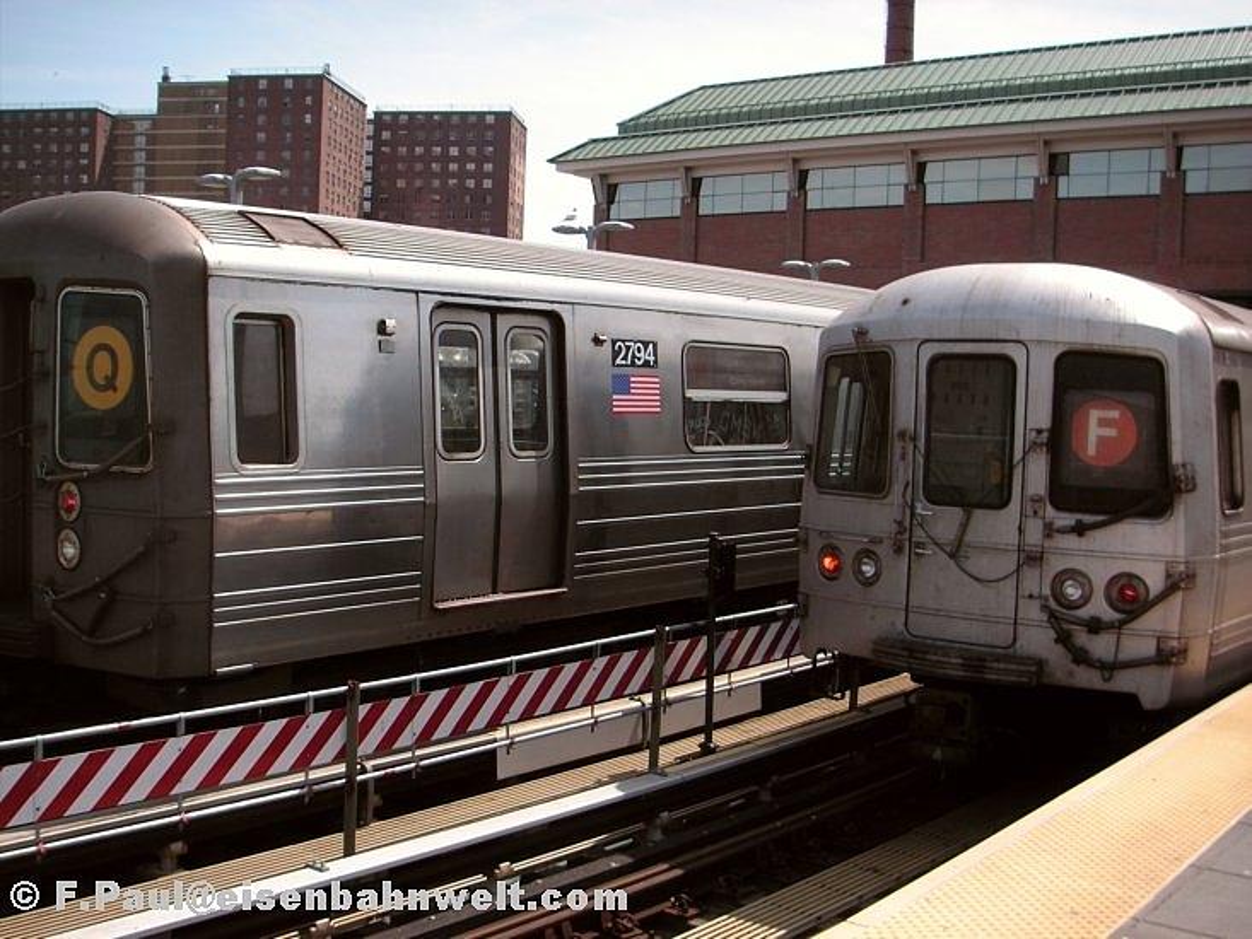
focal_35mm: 38
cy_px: 470
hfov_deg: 49.0
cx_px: 626
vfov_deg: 37.7
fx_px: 1375
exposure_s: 1/500
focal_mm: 6.3
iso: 50
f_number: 3.3
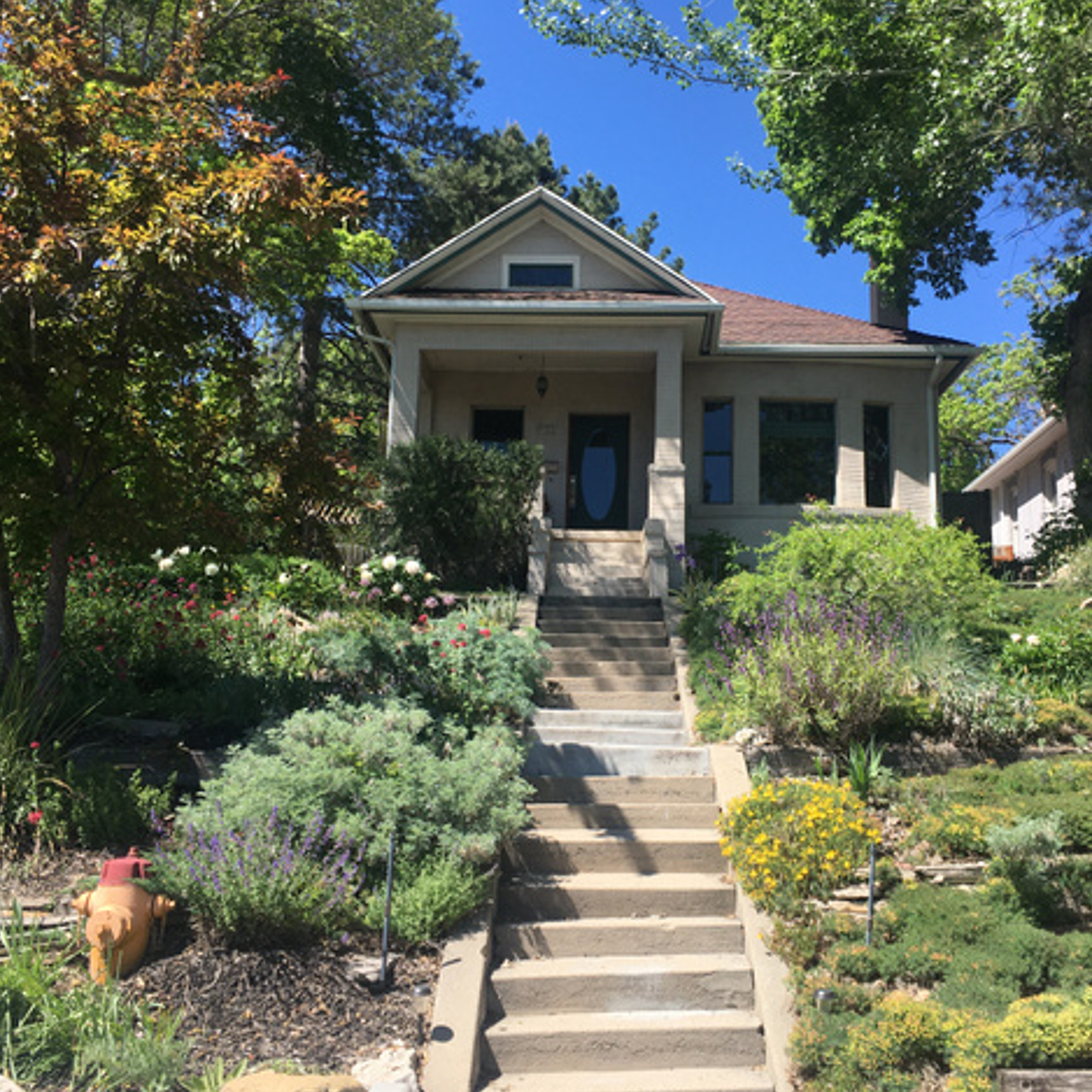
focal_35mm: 35
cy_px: 543
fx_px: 1249
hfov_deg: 47.2
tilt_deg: +11.1
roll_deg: +0.4
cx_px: 601
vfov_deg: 47.2
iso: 25
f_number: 2.2
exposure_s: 1/1068
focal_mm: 4.15
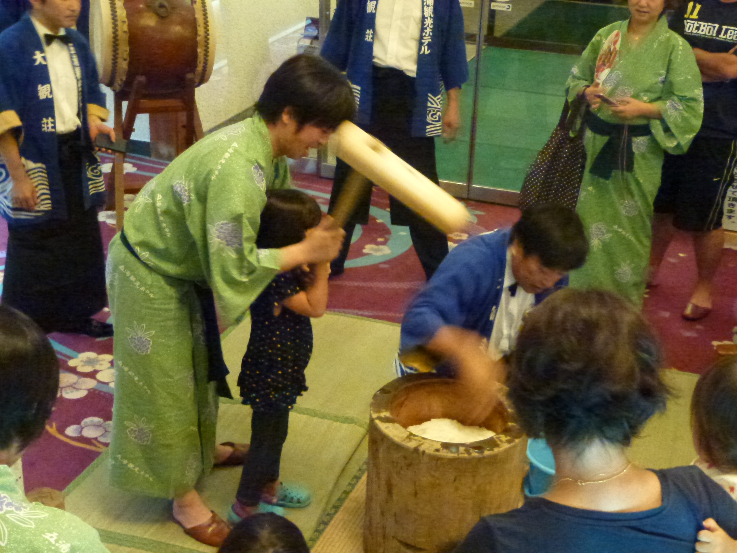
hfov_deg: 38.9
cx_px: 368
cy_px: 276
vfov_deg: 29.7
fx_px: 1043
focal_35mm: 49
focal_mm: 8.7
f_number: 4.1
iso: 1600
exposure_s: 1/15
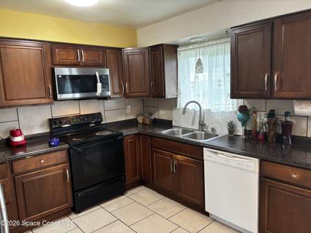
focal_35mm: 26
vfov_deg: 53.0
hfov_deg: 67.4
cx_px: 156
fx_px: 233
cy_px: 116
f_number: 1.6
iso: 250
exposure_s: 1/60
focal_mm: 5.96
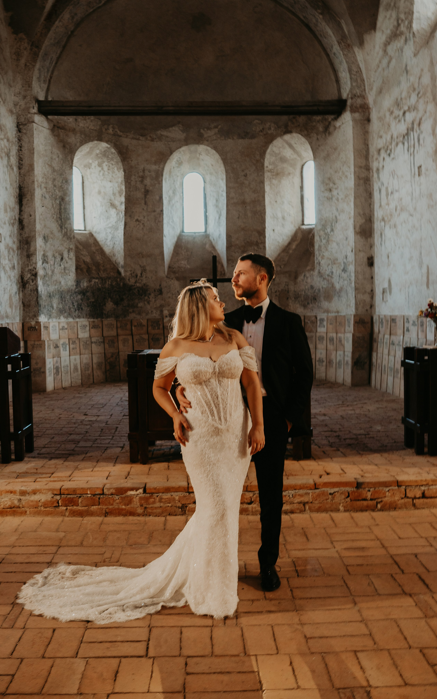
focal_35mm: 36
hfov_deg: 35.3
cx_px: 212
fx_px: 686
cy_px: 350
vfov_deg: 54.0
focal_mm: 35
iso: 320
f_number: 5
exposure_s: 1/15
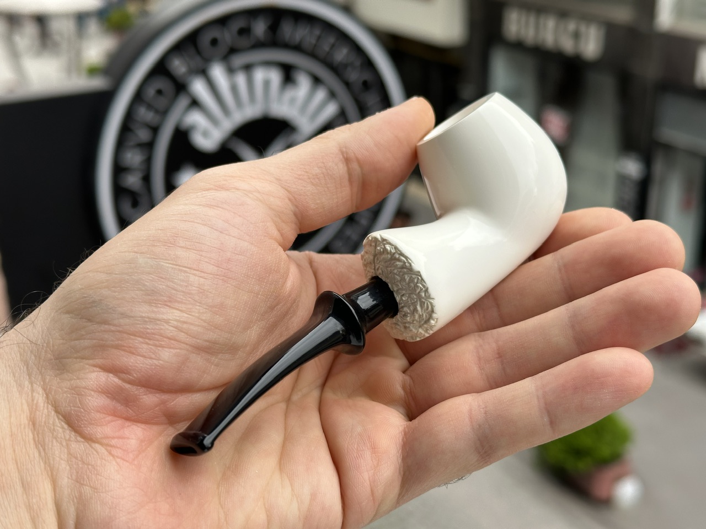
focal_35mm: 48
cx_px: 353
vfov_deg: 30.3
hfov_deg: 39.7
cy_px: 264
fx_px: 979
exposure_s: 1/546
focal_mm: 6.86
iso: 64
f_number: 1.78
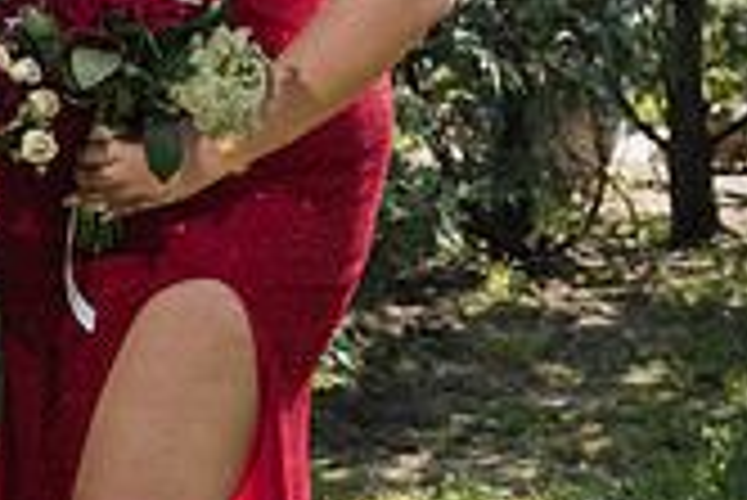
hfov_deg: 11.5
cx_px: -490
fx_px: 3489
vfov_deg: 8.0
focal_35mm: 168
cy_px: -218
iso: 200
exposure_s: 1/250
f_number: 5
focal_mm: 48
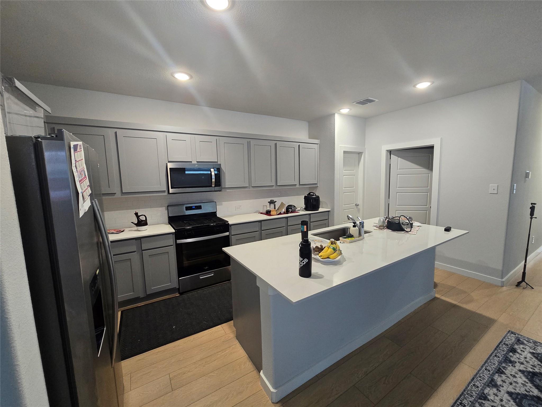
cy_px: 204
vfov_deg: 89.9
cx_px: 271
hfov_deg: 106.2
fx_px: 204
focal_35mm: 13
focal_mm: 2.2
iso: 320
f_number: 2.2
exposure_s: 1/60
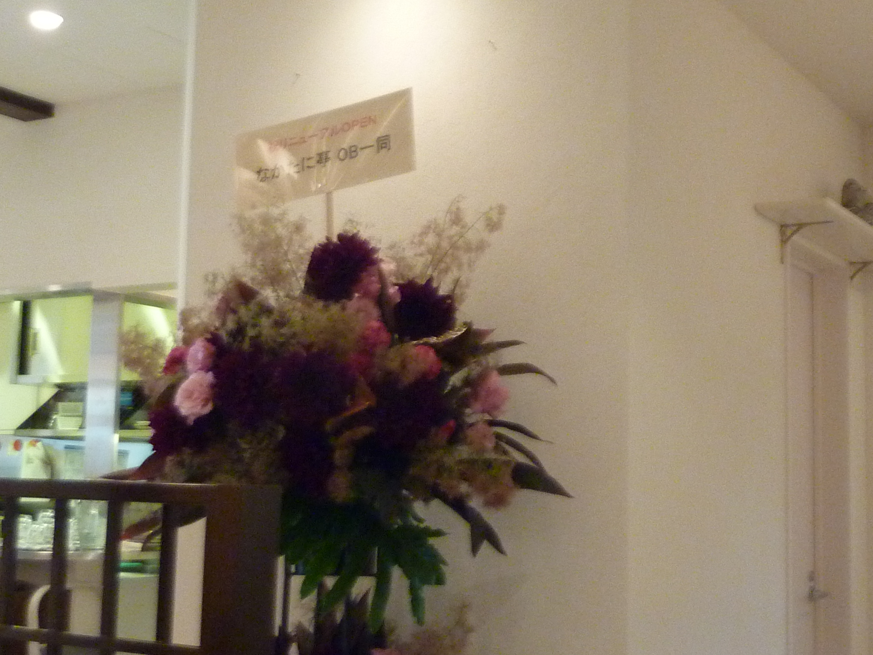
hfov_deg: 34.9
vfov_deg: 26.6
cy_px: 328
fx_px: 1387
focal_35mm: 55
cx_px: 436
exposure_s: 1/15
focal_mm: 5
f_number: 3.4
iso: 400
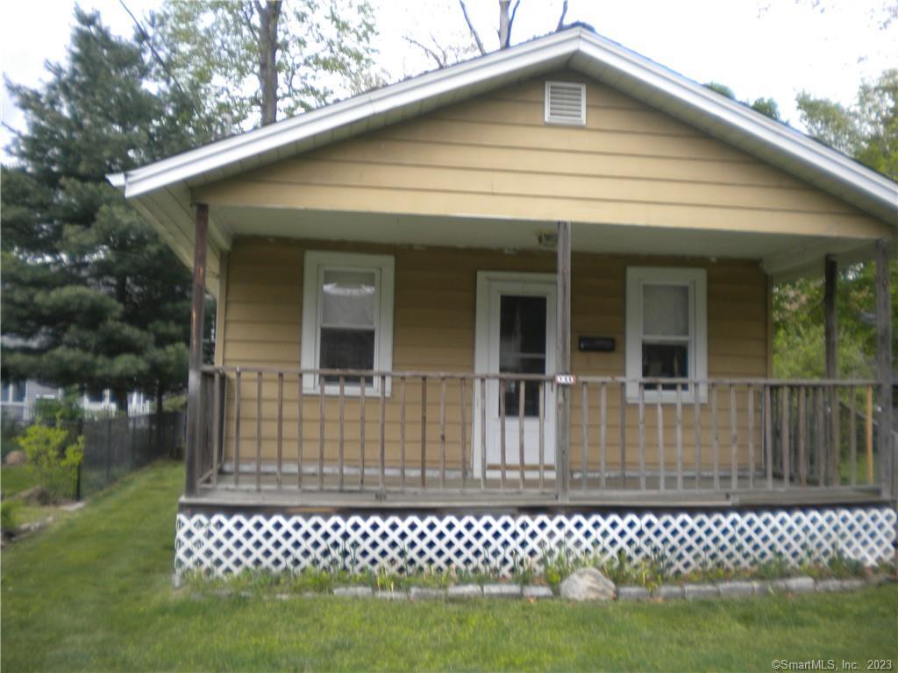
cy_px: 336
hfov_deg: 52.6
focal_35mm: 35
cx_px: 449
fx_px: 908
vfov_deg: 40.7
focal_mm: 6.3
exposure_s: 1/103
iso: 80
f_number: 3.1
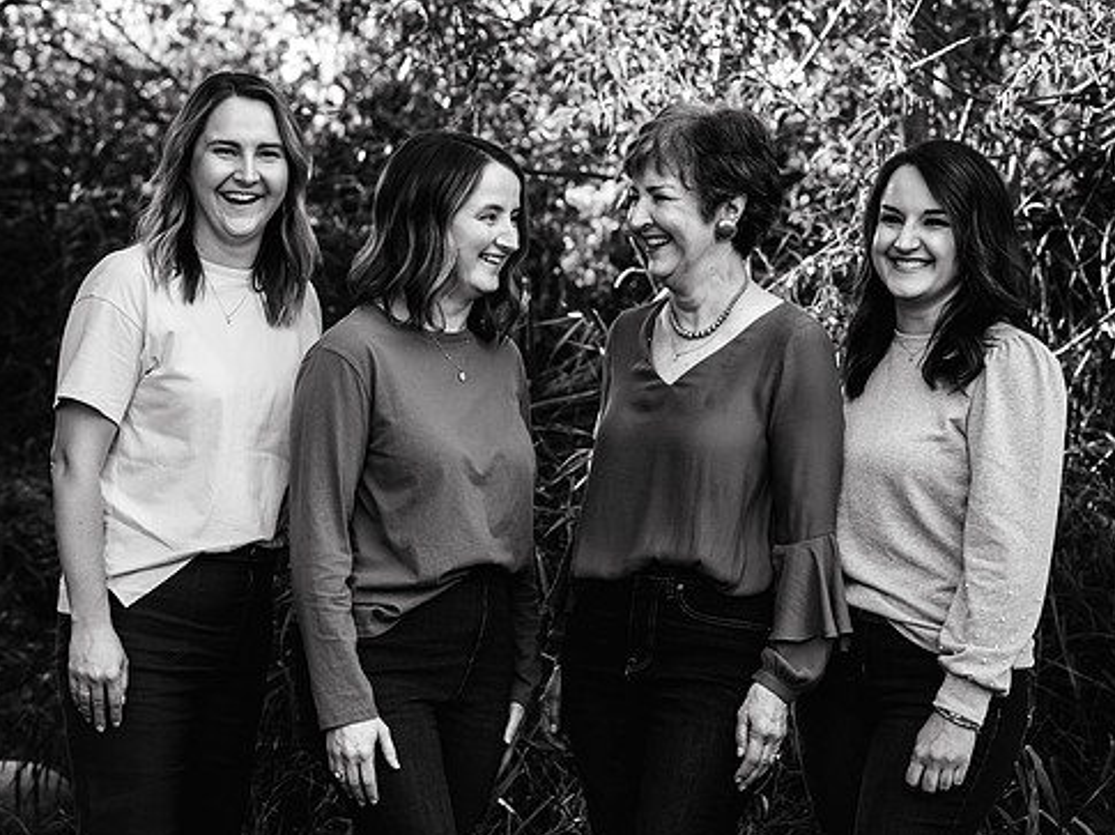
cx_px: 464
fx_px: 3669
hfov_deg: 17.3
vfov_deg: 13.0
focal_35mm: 114
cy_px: 466
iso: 800
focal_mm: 88
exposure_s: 1/200
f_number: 5
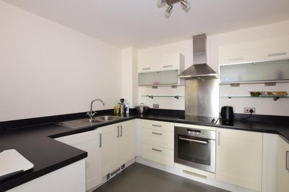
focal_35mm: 16
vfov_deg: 73.7
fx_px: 128
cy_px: 94
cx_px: 145
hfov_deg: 96.7
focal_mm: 10
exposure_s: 1/2
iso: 320
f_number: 14
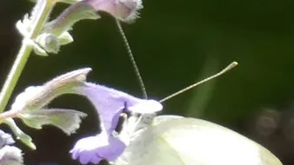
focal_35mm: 723
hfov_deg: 3.0
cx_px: 118
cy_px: 165
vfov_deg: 1.7
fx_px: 5635
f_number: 5.6
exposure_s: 1/100
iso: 80
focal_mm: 62.7
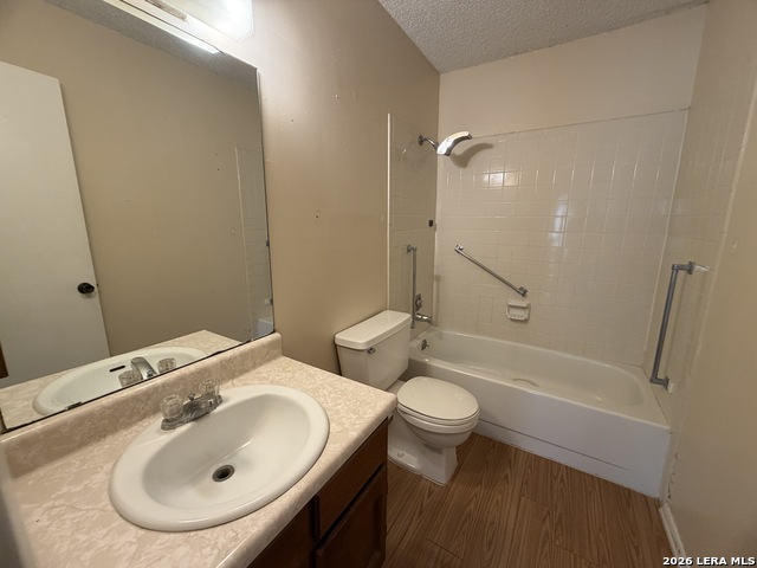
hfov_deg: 102.1
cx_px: 378
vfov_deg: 85.7
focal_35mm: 14
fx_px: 306
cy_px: 284
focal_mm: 2.22
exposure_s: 1/60
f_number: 2.2
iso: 200
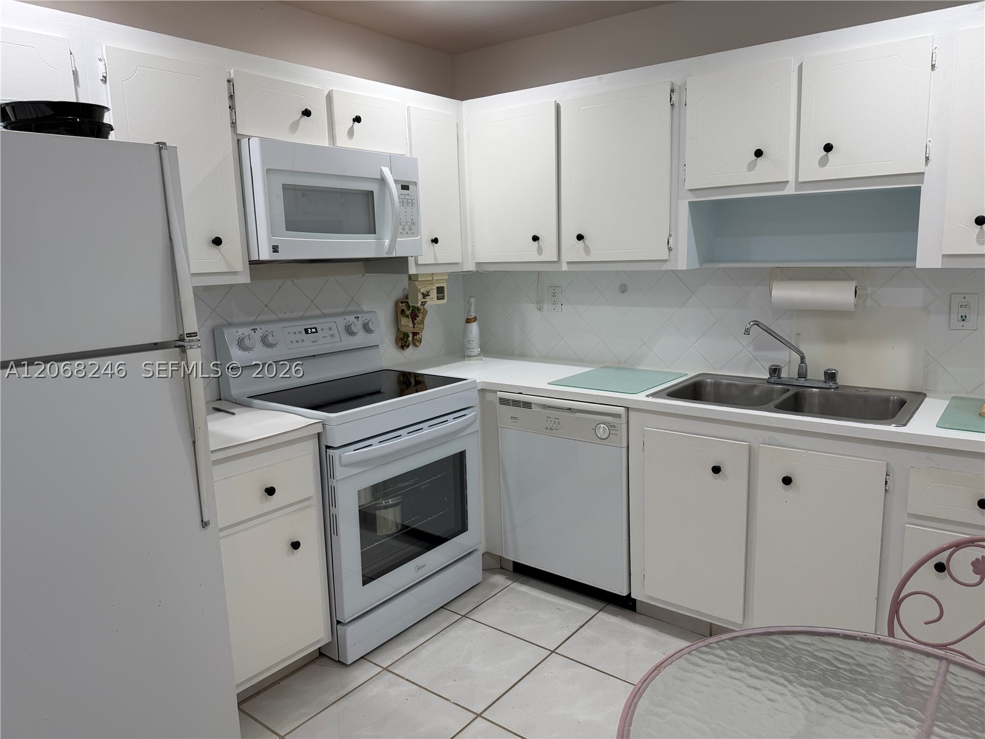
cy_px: 370
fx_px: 683
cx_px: 492
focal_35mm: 24
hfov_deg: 71.6
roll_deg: +1.6
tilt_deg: -10.3
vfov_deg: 56.8
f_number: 1.78
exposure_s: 1/120
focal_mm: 6.76
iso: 100
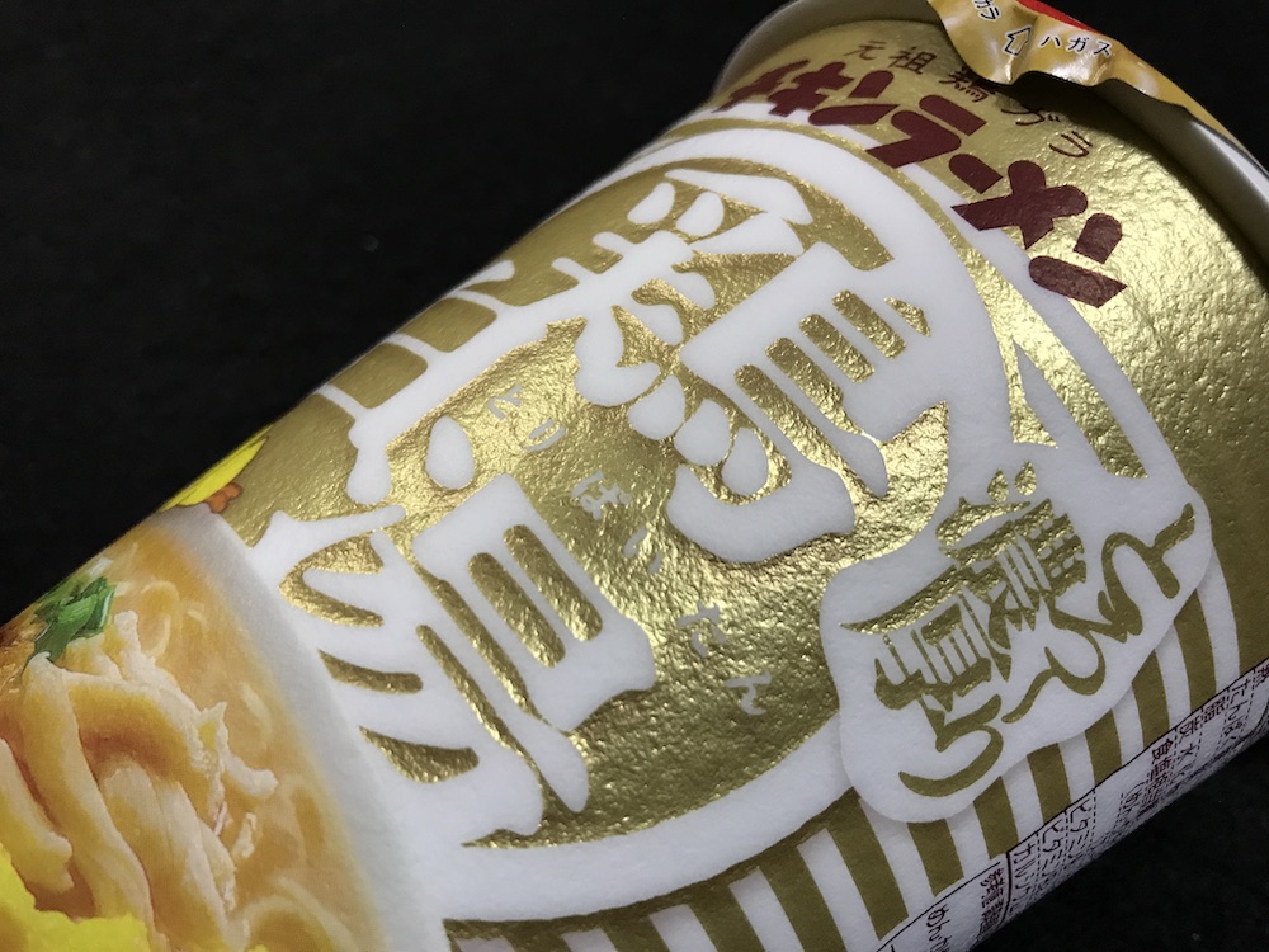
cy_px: 476
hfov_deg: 63.4
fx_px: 1026
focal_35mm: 28
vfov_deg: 49.7
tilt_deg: -49.8
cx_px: 634
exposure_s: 1/30
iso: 40
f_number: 1.8
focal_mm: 3.99
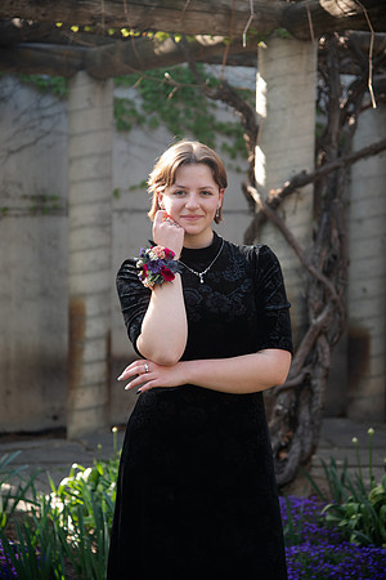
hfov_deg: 16.7
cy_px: 290
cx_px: 193
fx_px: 1319
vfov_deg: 24.8
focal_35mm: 82
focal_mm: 82
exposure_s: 1/125
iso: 250
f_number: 4
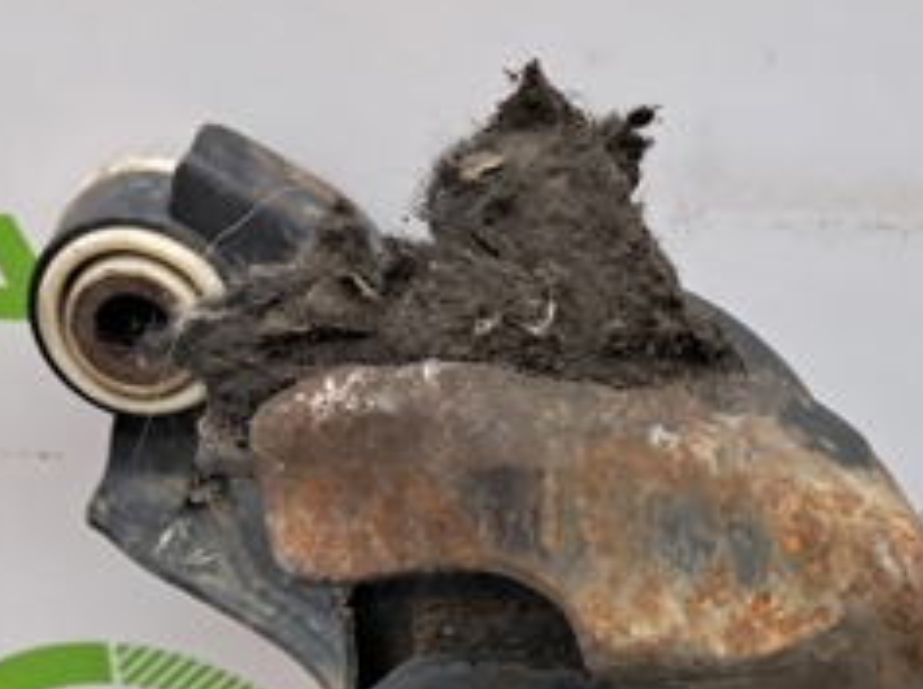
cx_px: 689
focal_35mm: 73
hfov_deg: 26.4
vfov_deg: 18.6
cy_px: 913
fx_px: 1944
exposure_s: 1/50
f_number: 1.8
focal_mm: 4
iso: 160
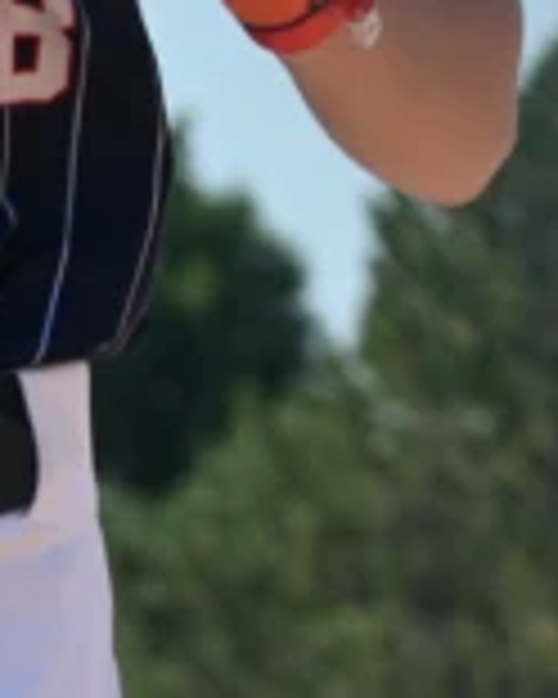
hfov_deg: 1.9
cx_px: 58
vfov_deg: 2.4
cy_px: 527
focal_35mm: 819
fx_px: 16907
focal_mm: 100
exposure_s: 1/400
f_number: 7.1
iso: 100
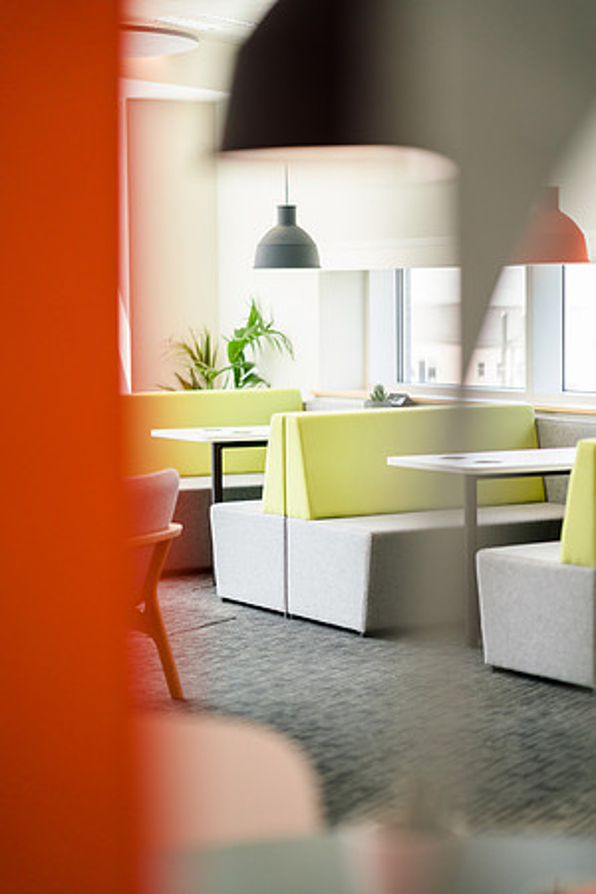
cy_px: 447
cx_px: 298
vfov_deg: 23.9
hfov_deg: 16.1
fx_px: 2111
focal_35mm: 85
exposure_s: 1/1250
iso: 400
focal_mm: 85
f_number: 1.4
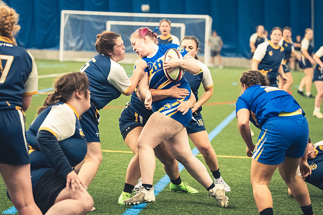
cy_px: 108
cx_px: 162
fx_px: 1372
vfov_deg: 9.0
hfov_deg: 13.4
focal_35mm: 153
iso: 12800
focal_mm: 102
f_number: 2.8
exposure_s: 1/500
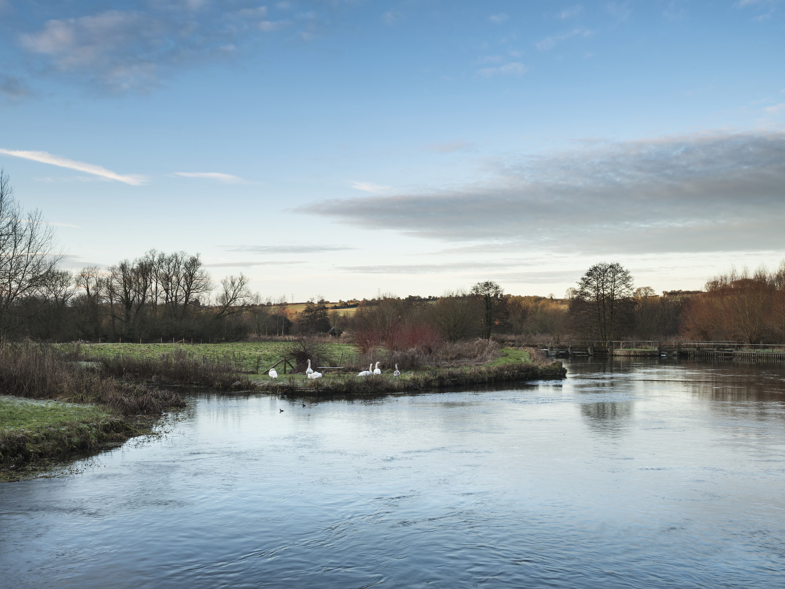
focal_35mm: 38
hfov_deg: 48.9
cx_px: 362
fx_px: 862
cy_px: 295
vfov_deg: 37.7
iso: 100
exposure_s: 1/5
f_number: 16
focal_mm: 35
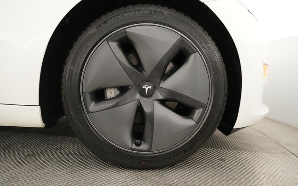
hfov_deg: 70.4
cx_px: 148
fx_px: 211
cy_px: 93
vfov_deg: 47.6
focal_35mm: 26
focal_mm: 25
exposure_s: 1/160
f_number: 2.8
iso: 3200
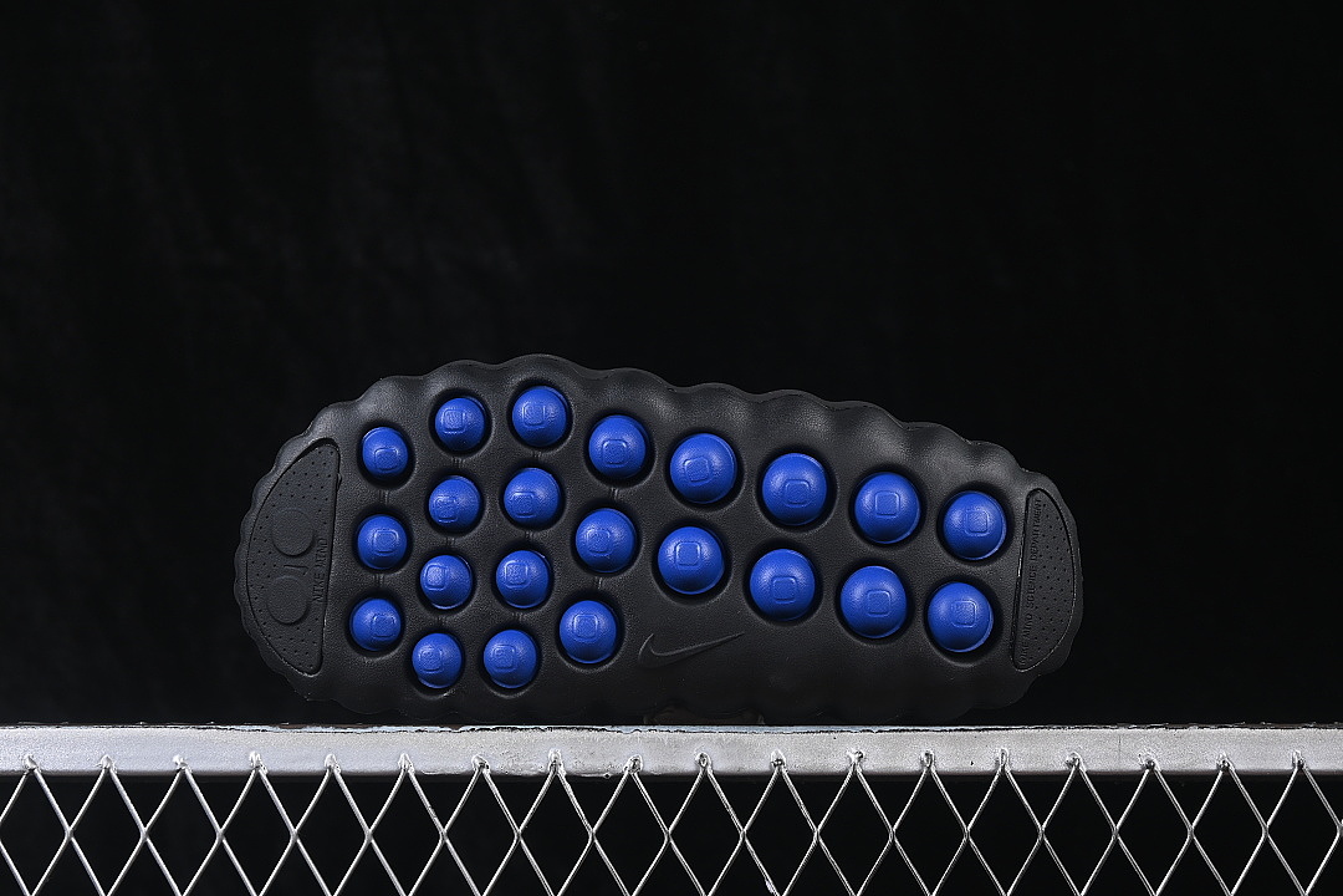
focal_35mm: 75
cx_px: 672
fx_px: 2798
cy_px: 448
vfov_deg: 18.2
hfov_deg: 27.0
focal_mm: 50
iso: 160
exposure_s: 1/60
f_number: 6.3
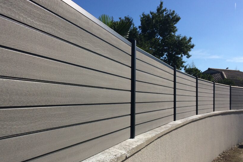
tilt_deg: +2.6
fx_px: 256
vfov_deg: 35.0
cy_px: 93
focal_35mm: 38
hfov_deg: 50.5
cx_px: 104
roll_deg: -0.2
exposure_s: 1/4115
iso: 32
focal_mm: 4.15
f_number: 2.2
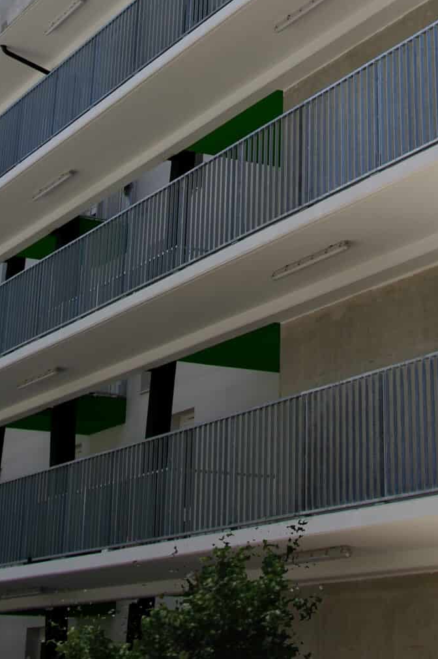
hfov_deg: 15.5
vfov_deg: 22.0
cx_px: 300
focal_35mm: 88
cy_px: -58
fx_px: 1606
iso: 100
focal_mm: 23.13
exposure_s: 1/250
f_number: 8
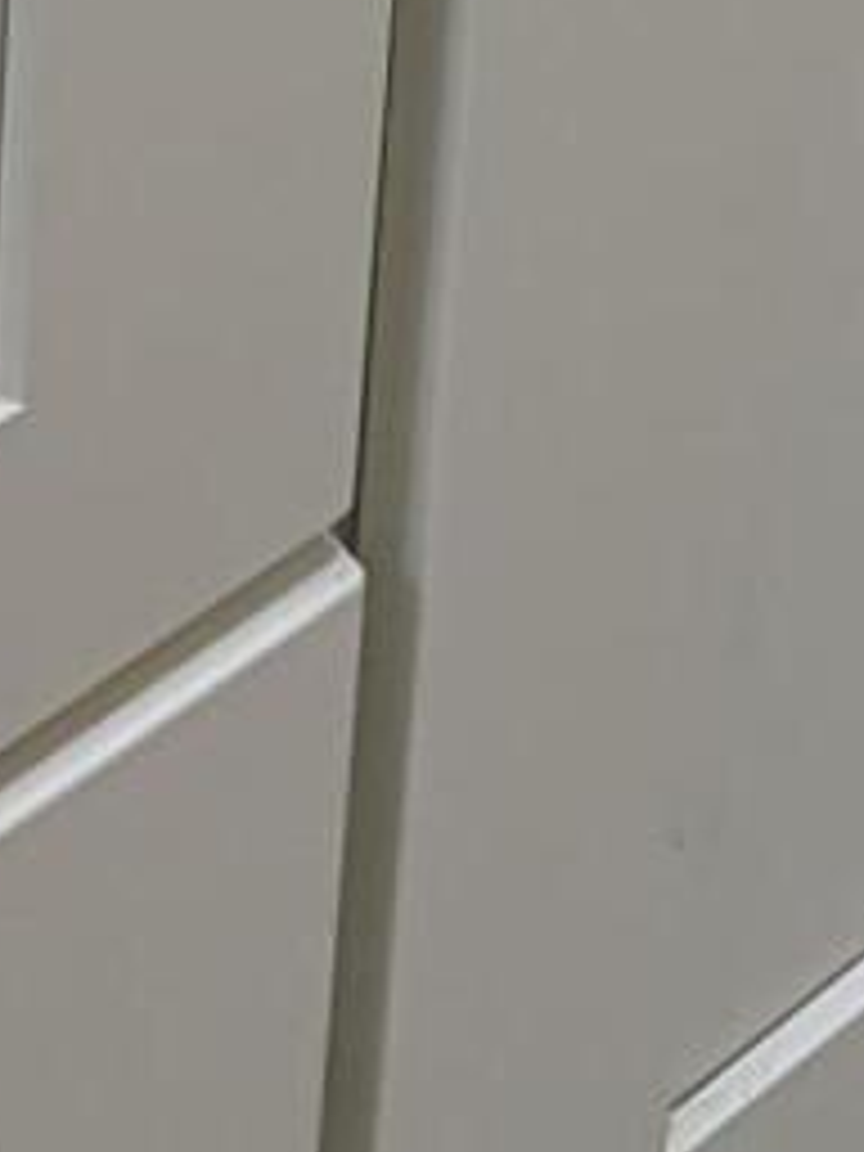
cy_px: -2772
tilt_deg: -21.7
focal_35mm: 203
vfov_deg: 7.8
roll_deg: -4.0
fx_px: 6756
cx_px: 855
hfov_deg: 7.3
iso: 100
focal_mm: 5.96
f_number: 1.6
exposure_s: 1/120
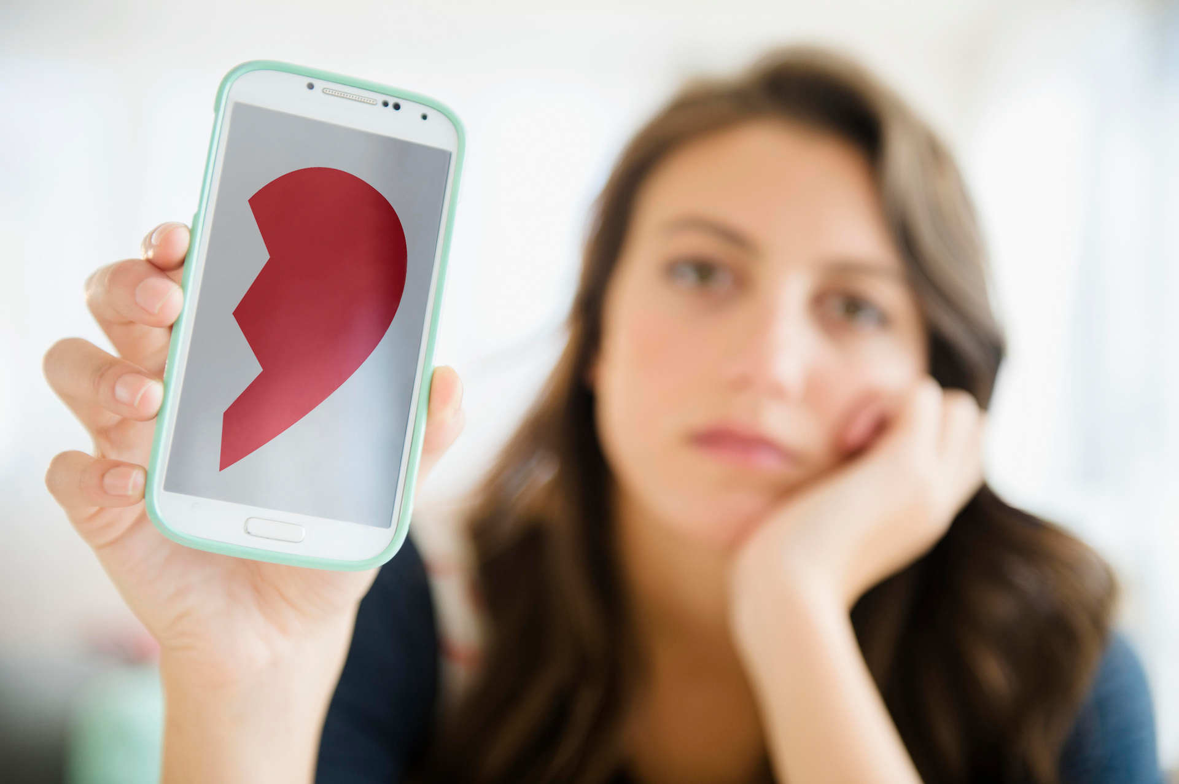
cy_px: 392
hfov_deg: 32.4
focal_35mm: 62
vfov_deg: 21.9
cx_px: 590
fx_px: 2029
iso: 250
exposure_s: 1/400
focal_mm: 62
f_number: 2.8
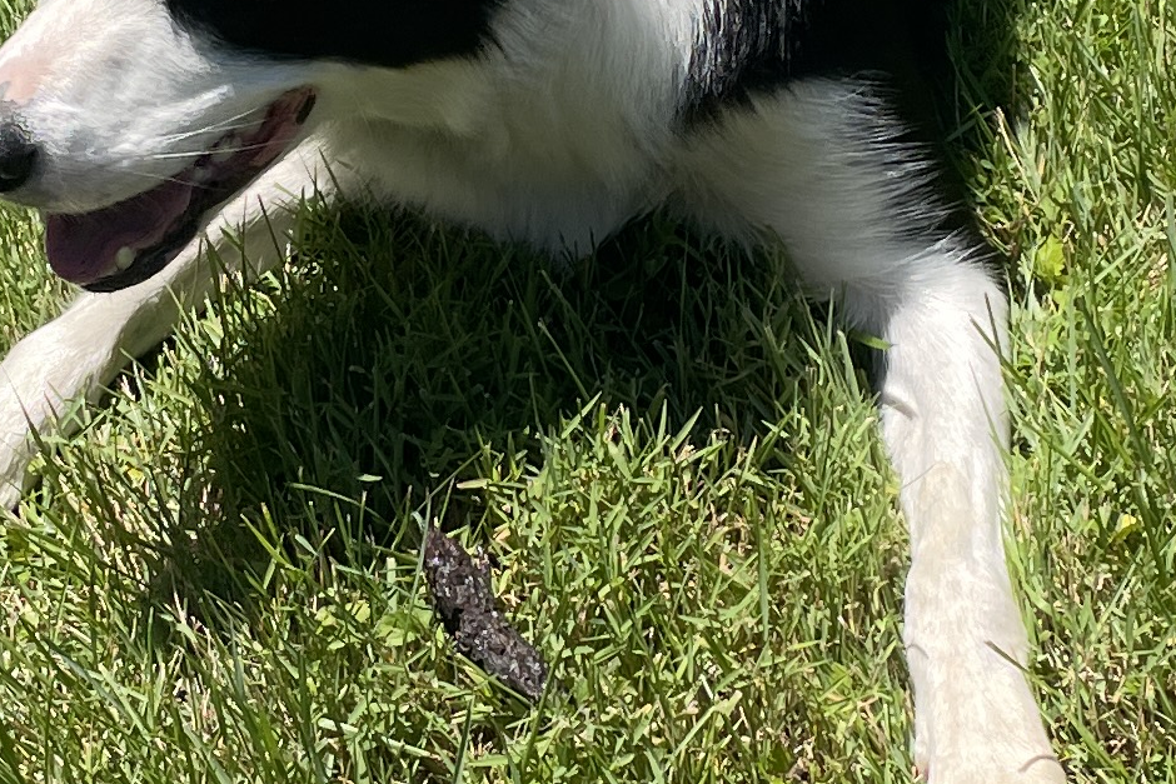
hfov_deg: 17.6
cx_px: 424
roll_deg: +6.7
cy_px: 151
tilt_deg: -40.7
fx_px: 3790
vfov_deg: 11.8
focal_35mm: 116
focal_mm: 4.2
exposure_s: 1/1770
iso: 32
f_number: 1.6
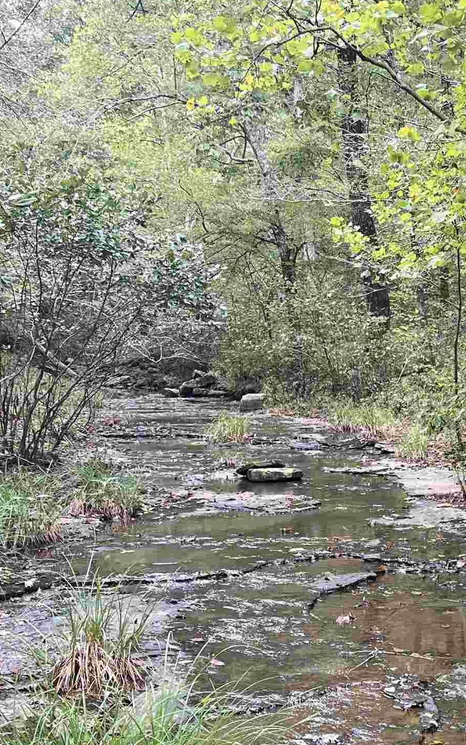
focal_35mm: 59
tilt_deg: -9.1
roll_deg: +1.0
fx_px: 1199
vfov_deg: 34.1
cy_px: 525
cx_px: 385
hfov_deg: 21.7
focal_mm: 5.7
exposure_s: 1/121
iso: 64
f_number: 1.5
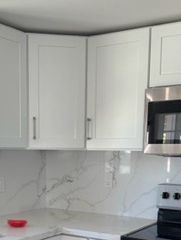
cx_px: 75
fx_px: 404
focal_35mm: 58
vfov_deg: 32.3
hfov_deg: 25.2
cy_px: 194
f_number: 1.78
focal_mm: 6.86
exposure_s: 1/121
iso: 125
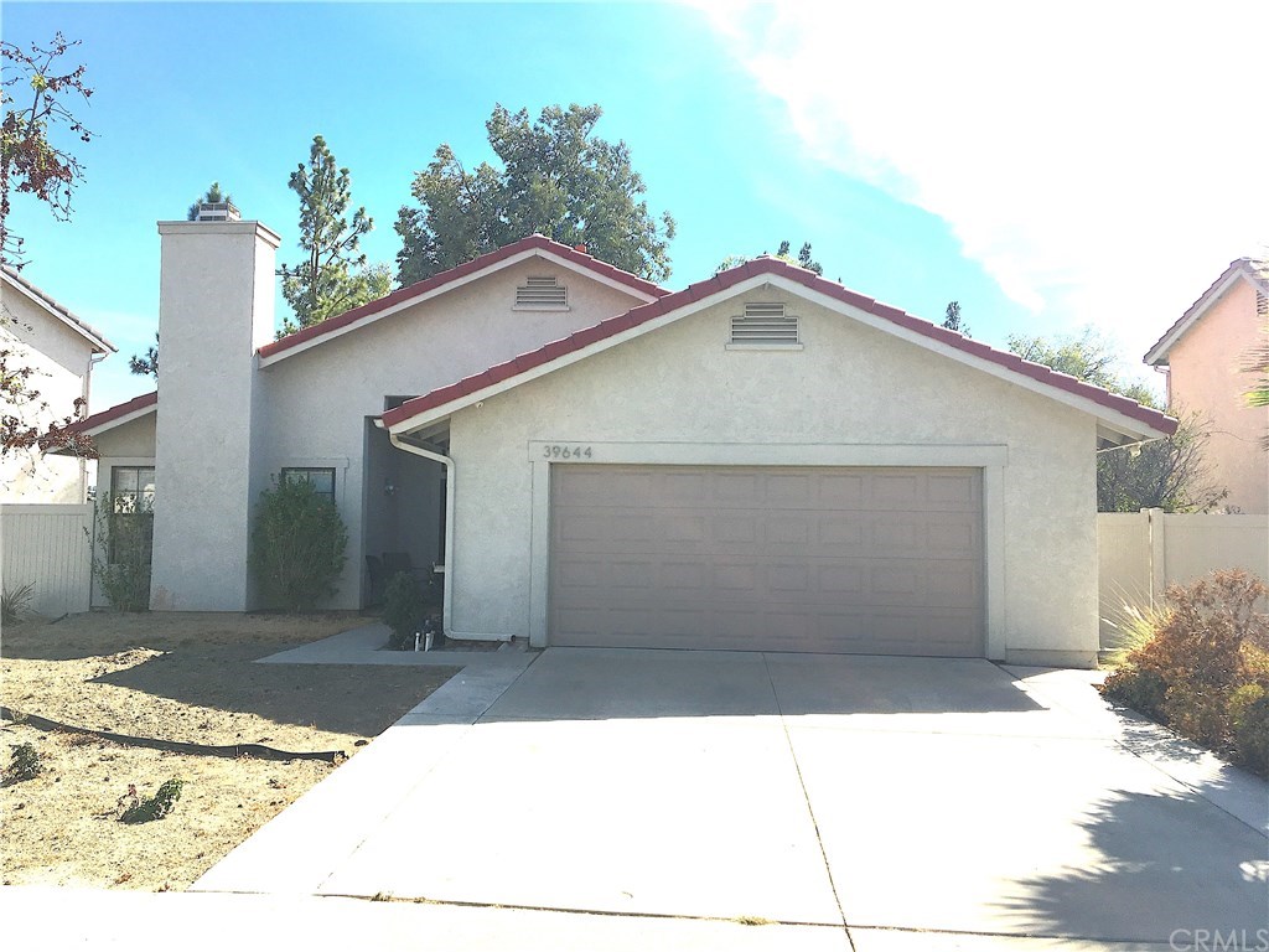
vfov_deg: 48.2
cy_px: 476
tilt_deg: +4.4
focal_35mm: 29
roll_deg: -1.2
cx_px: 634
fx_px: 1063
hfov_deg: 61.7
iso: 25
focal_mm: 4.15
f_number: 2.2
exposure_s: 1/1832
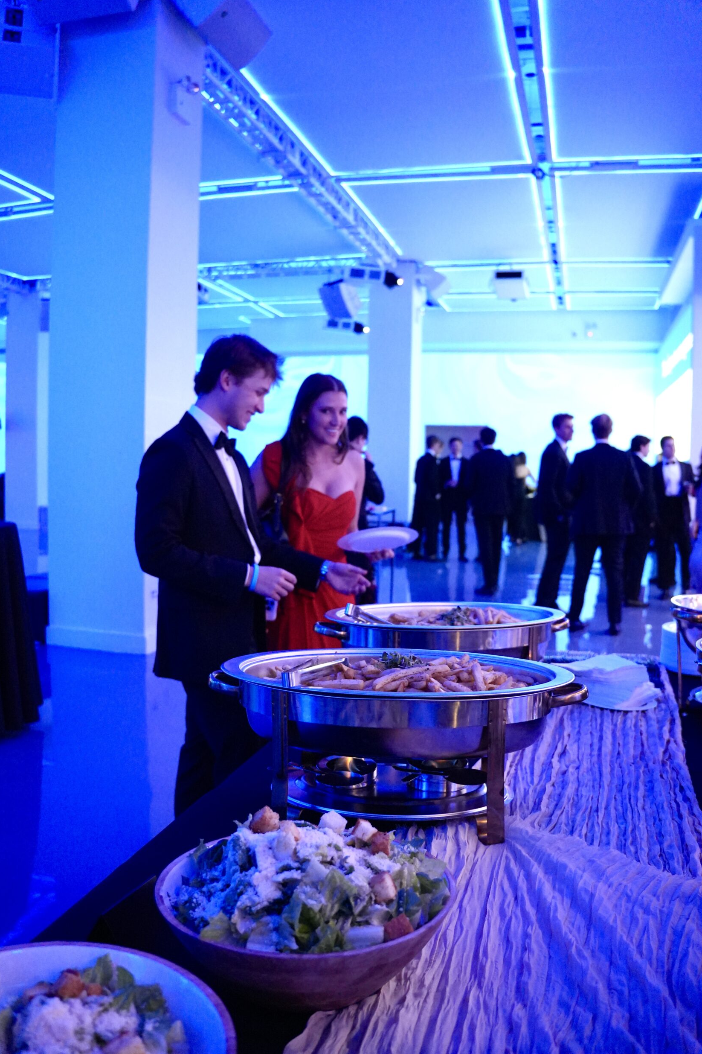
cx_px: 355
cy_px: 544
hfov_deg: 46.4
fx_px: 819
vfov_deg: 65.5
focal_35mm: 28
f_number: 2.8
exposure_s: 1/60
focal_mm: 18
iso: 3200
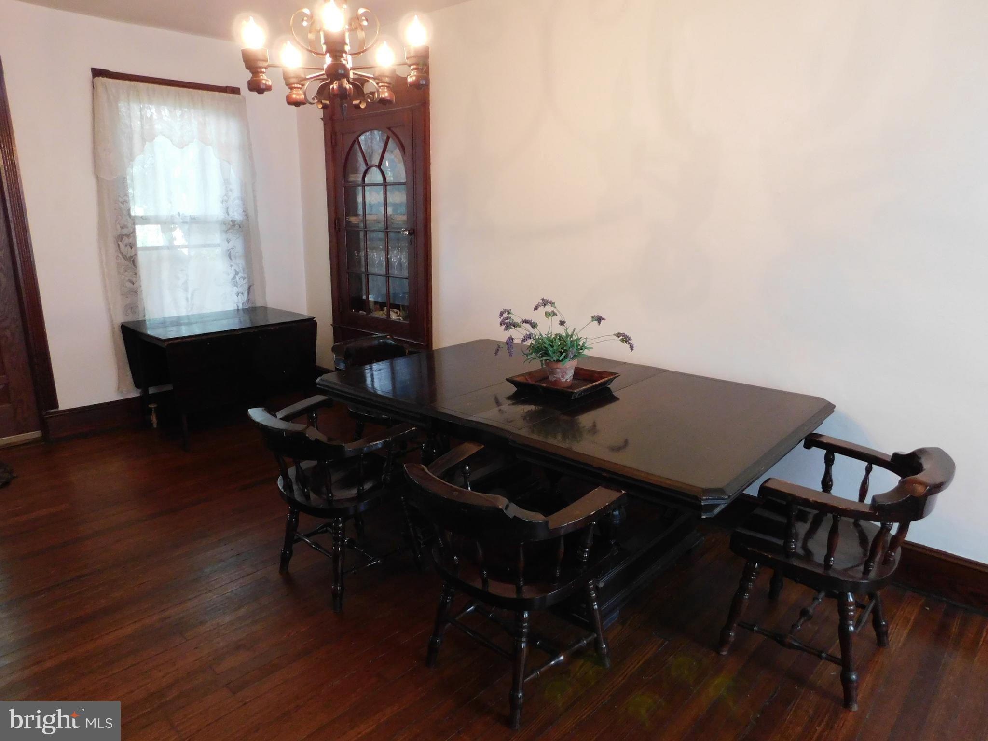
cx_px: 494
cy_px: 370
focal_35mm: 23
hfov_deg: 73.9
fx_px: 656
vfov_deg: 58.9
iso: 400
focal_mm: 4
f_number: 3
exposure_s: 1/25
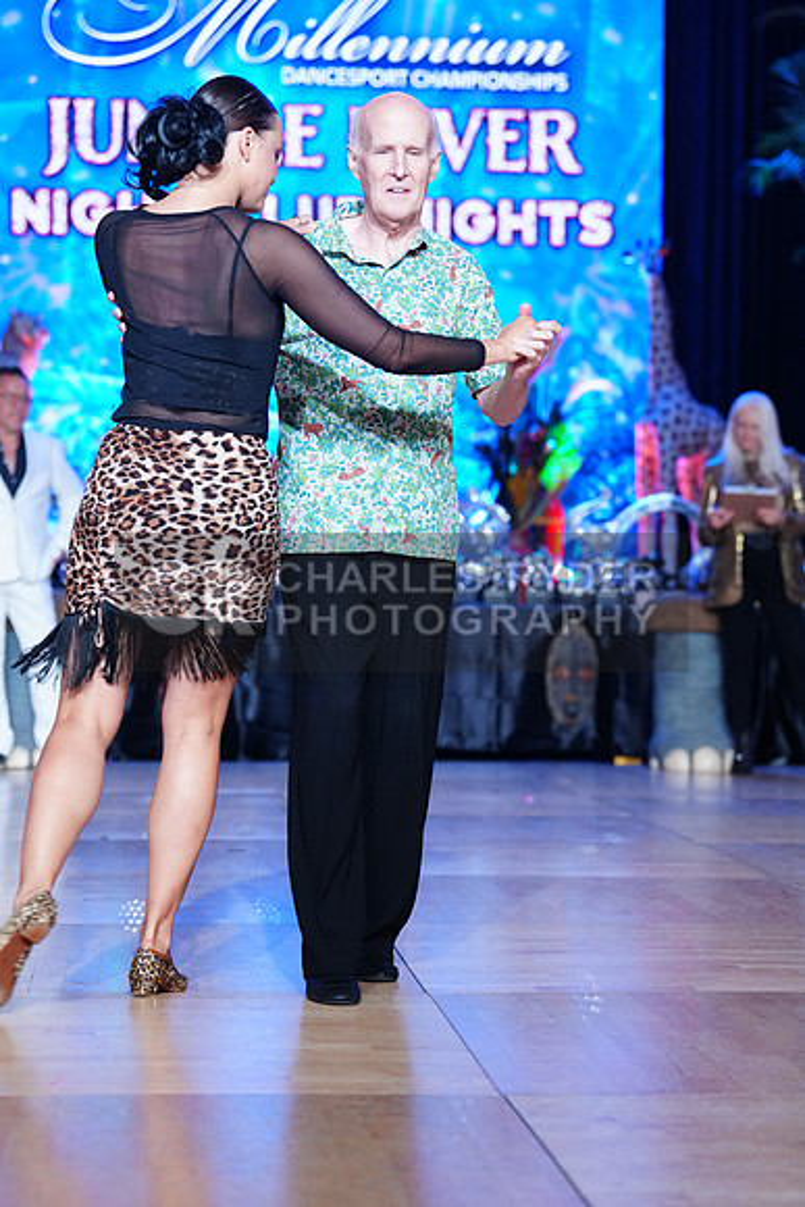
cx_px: 402
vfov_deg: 23.1
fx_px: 2950
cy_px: 604
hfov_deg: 15.5
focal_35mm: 88
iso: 2500
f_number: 3.5
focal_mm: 88
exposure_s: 1/250
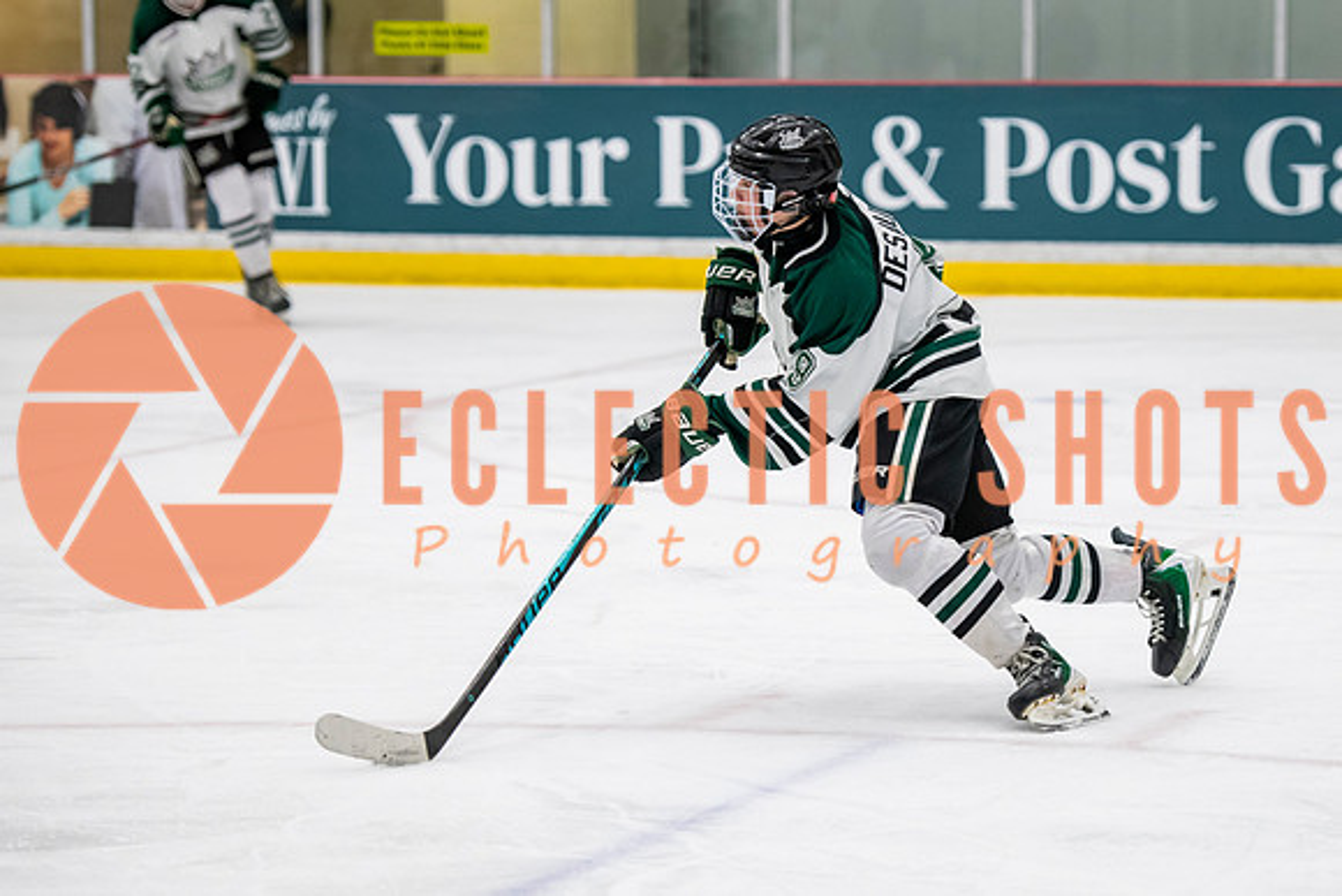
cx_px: 847
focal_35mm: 157
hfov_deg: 13.1
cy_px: 485
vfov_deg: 8.8
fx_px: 5844
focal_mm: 112
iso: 2000
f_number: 3.2
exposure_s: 1/640
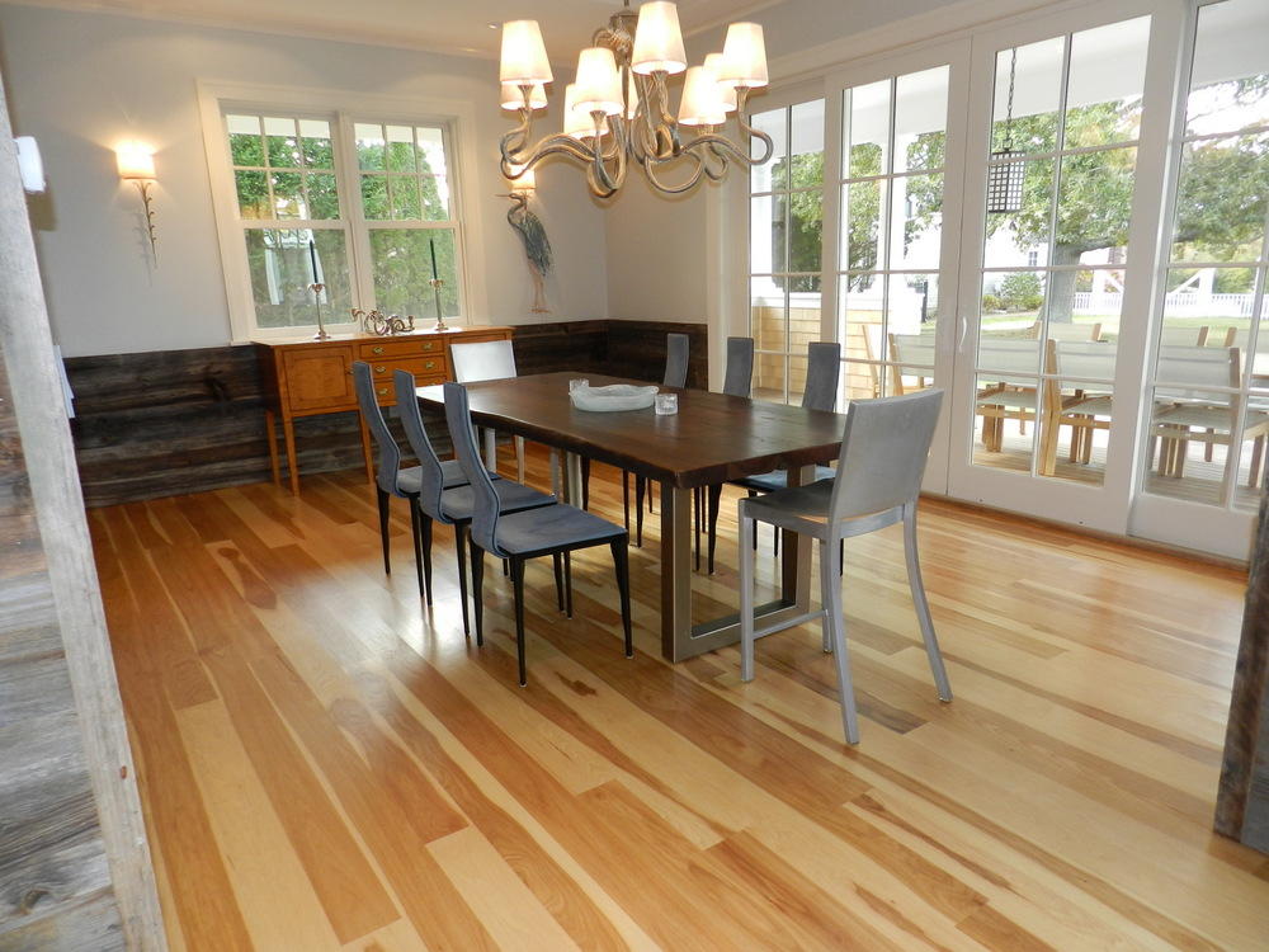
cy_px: 476
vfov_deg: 58.9
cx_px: 634
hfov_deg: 73.9
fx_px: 843
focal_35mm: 23
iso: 160
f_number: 3.4
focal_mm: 4
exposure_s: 1/50
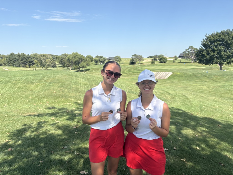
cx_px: 116
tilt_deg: -8.7
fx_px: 175
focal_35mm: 26
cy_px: 88
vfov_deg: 53.1
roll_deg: +0.8
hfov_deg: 67.3
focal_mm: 5.96
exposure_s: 1/2451
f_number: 1.6
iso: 50
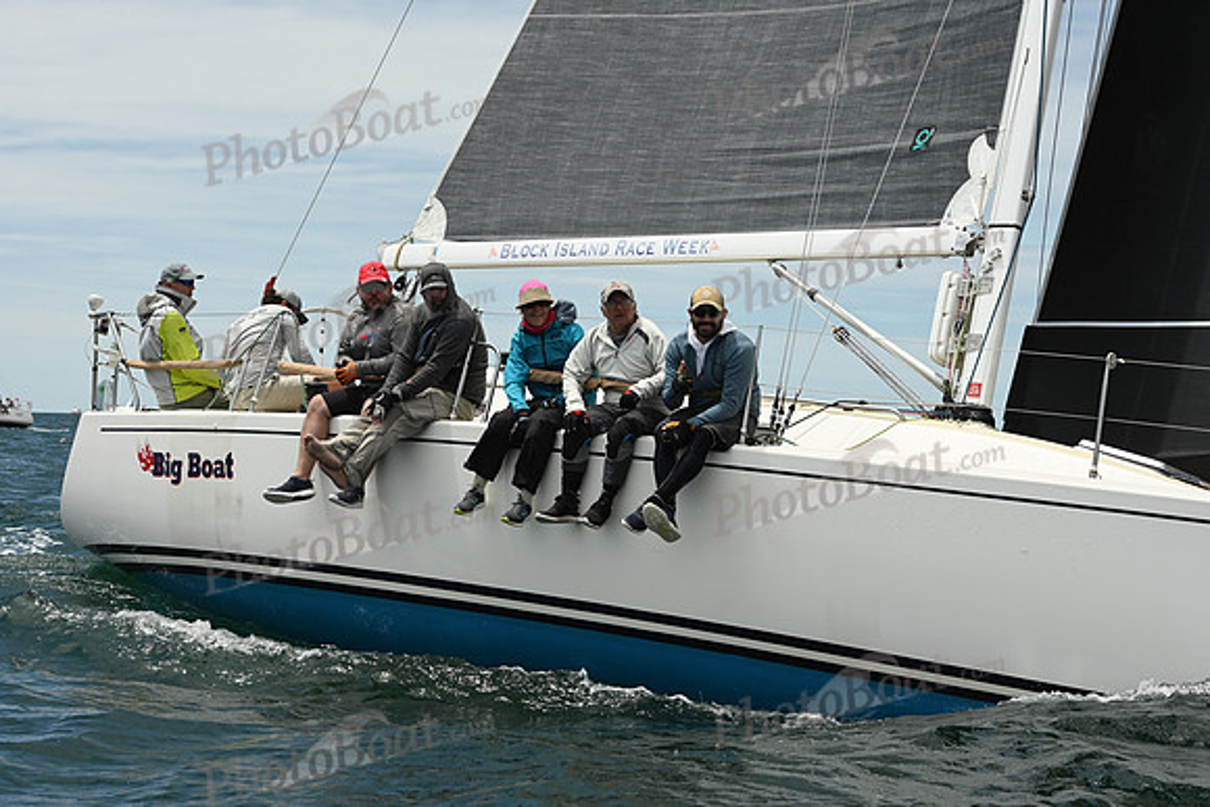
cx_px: 605
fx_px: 3295
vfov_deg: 14.0
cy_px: 404
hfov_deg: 20.8
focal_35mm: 98
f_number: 10
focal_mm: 98
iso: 320
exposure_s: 1/1000
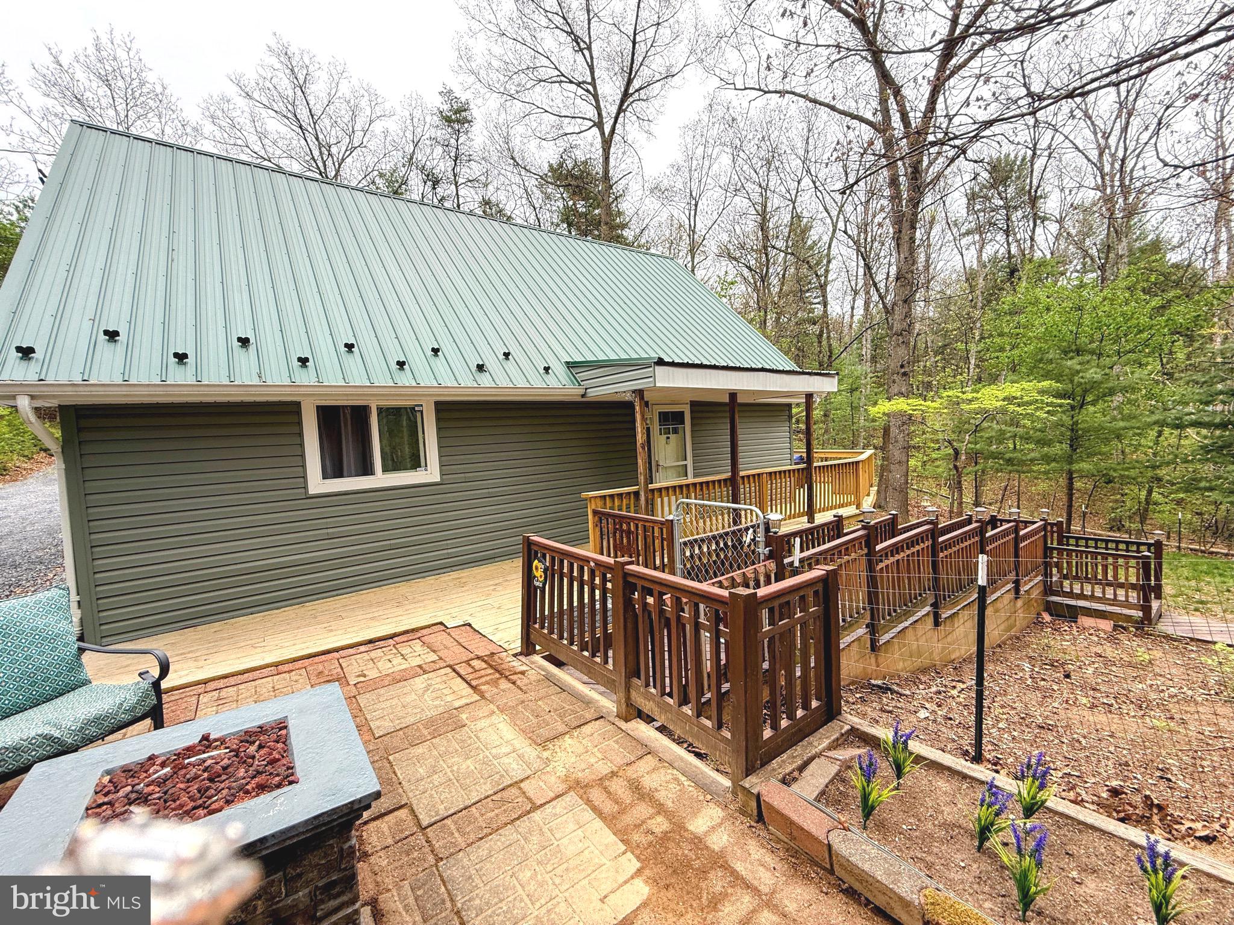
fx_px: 499
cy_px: 462
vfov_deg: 85.7
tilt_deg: -3.5
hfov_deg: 102.1
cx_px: 617
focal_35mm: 14
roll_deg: +3.2
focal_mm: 2.22
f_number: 2.2
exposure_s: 1/312
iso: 50
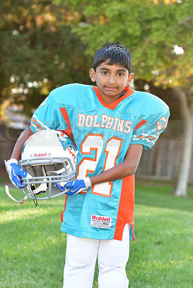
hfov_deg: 8.6
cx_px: 86
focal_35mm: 159
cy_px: 128
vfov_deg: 12.9
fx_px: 1277
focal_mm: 92
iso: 400
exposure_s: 1/125
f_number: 4.5
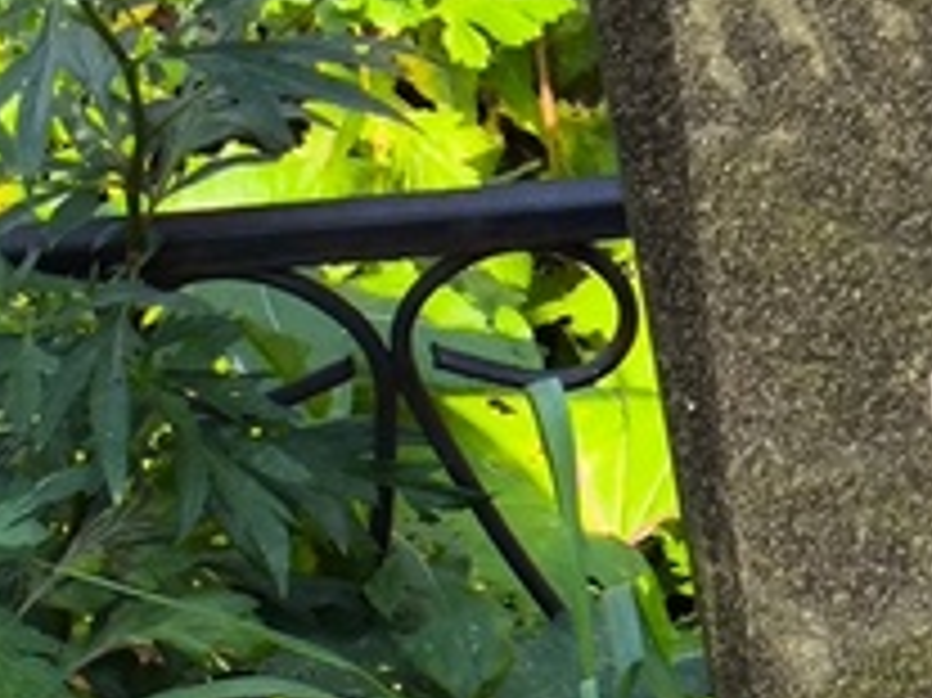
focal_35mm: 193
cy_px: 838
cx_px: 1610
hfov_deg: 9.8
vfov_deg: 7.6
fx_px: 5193
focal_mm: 4.71
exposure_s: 1/345
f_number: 1.7
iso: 50
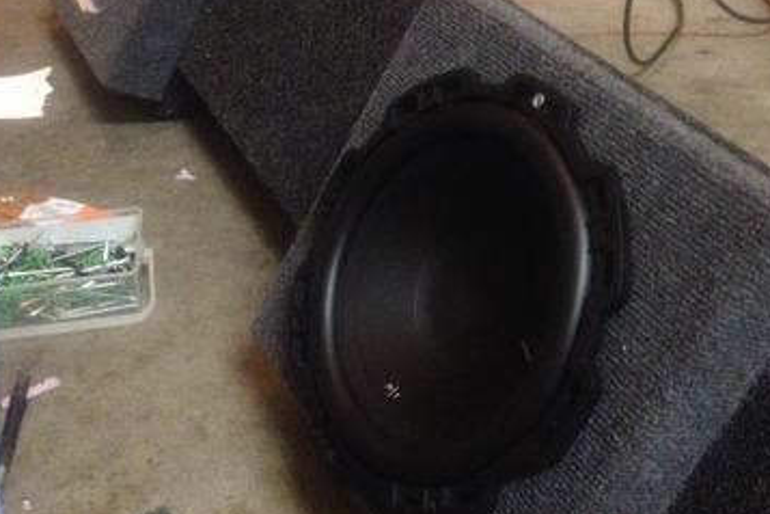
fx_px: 1091
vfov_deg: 26.4
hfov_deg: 38.9
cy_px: 184
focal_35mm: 51
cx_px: 391
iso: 800
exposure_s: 1/15
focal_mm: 4.28
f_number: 2.4
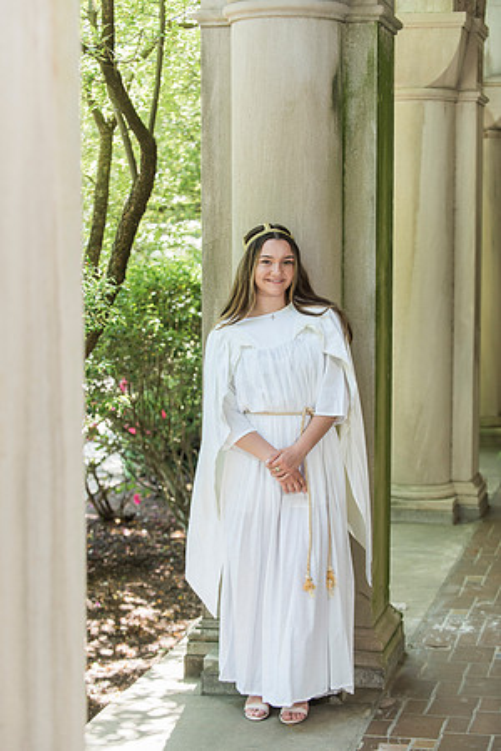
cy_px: 376
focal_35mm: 70
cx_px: 250
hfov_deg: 19.5
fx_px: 1461
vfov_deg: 28.8
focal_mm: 70
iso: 320
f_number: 3.5
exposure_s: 1/125
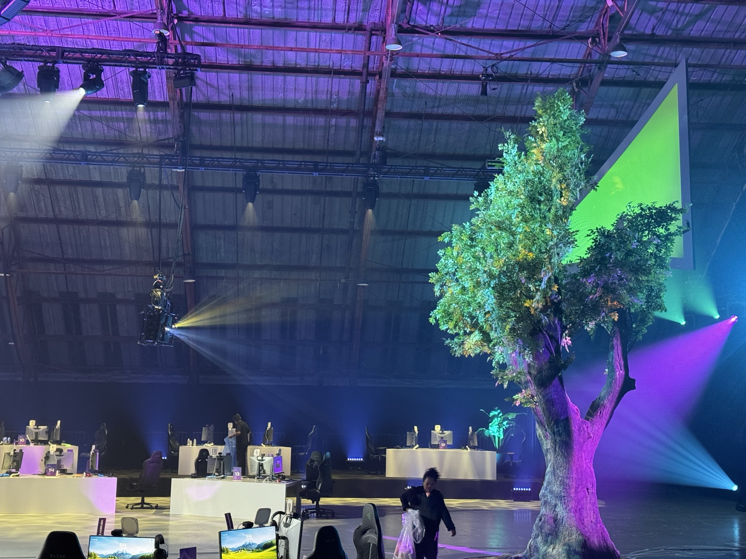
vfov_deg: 30.3
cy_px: 280
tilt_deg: +6.7
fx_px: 1034
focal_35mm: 48
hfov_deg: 39.7
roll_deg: -1.0
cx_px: 373
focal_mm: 6.76
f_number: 1.78
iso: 500
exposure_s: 1/40
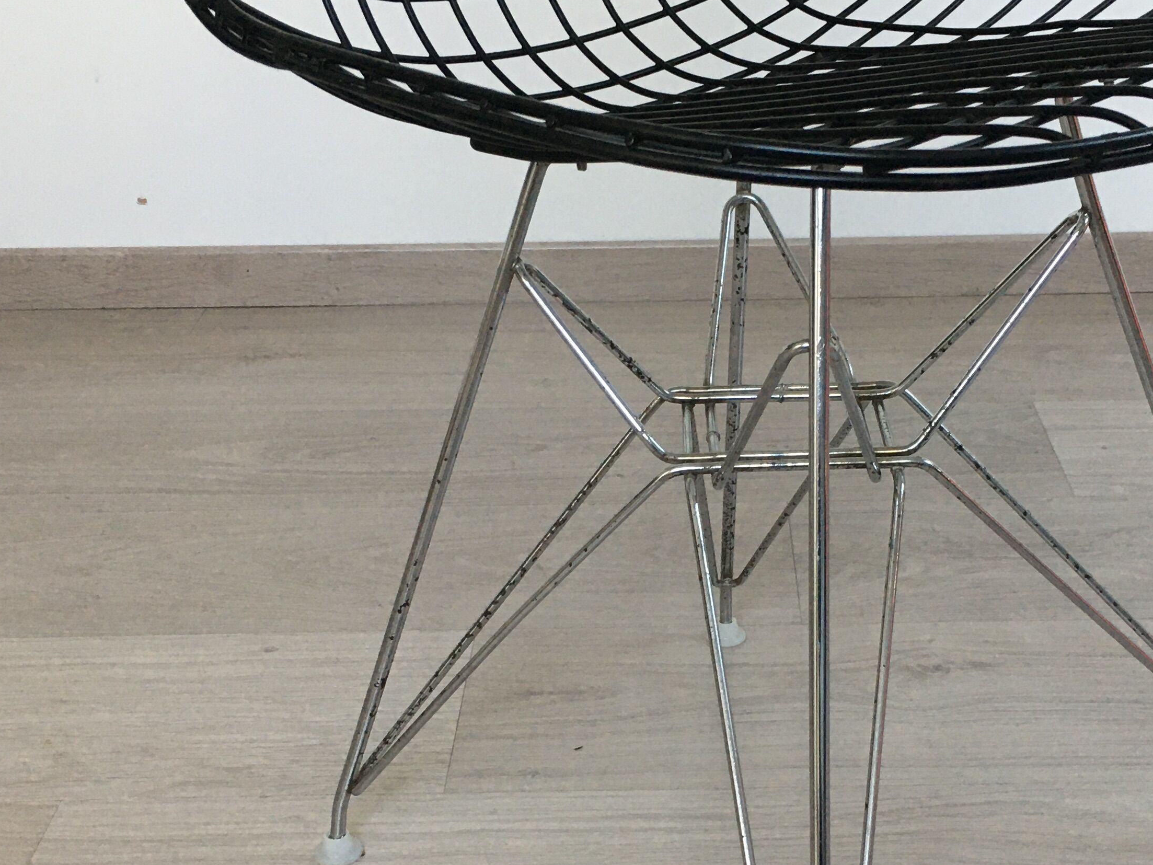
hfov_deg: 36.0
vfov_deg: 27.3
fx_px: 1766
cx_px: 721
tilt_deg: -28.6
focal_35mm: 53
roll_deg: -0.3
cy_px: 598
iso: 64
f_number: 2.2
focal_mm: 4.15
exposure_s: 1/33
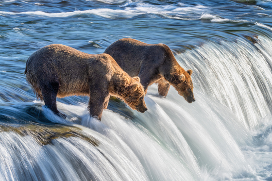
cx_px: 136
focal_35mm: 200
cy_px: 90
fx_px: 1511
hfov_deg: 10.3
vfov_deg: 6.9
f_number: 32
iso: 100
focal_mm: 200
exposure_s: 1/10
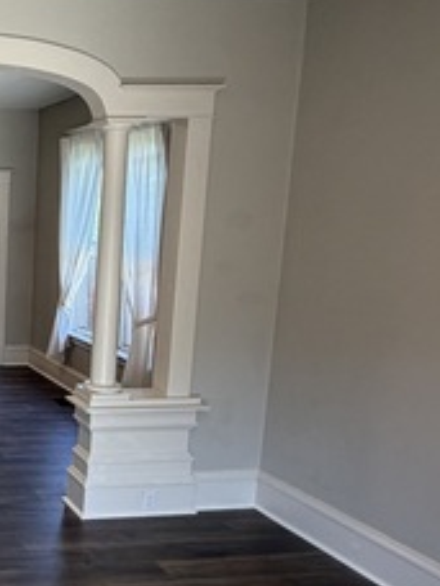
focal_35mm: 41
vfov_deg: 45.6
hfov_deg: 28.3
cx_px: -144
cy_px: 335
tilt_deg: -9.9
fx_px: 695
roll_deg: +0.1
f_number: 2.2
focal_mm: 2.22
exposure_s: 1/120
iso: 200
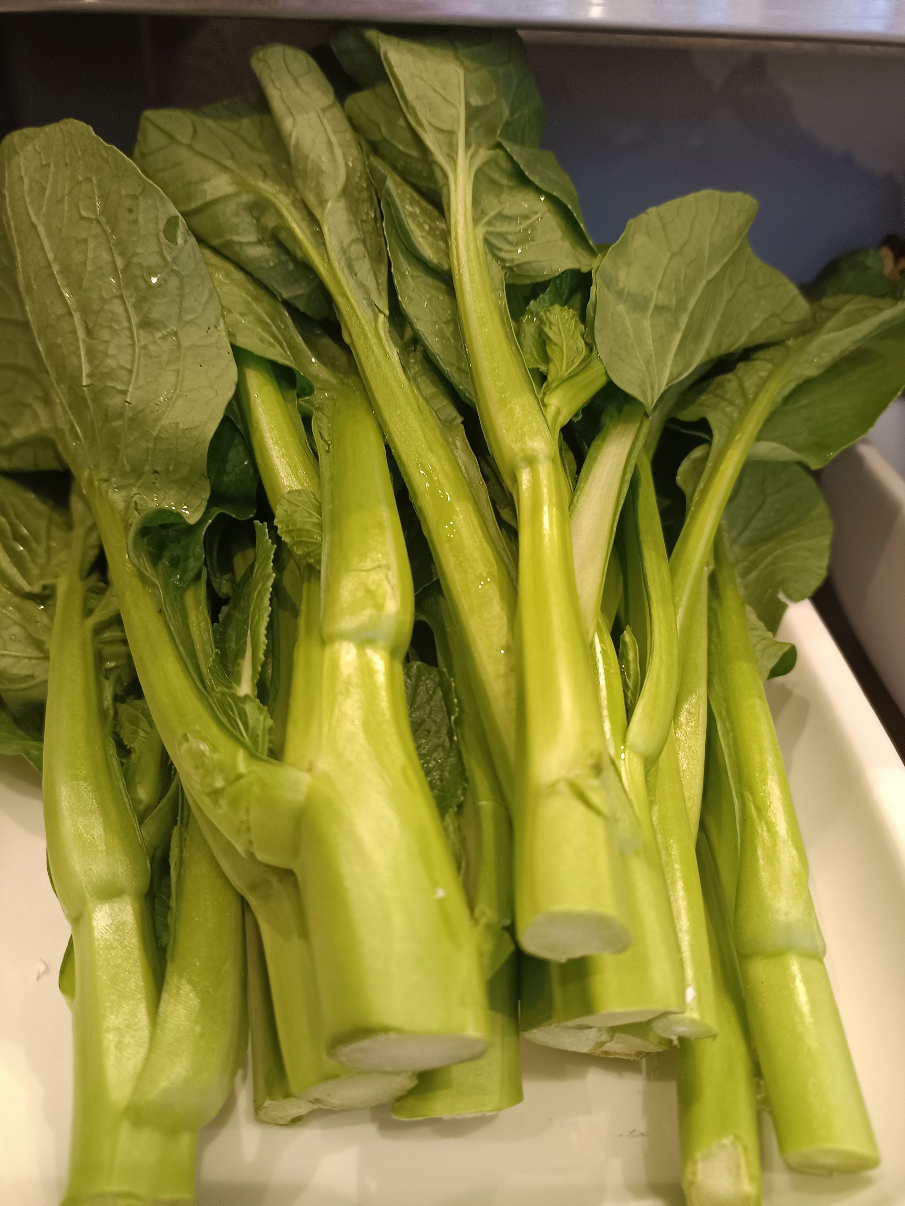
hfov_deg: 54.9
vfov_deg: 69.4
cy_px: 603
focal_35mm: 25
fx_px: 872
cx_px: 452
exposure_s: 1/33.3
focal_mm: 4.75
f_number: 1.79
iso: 491
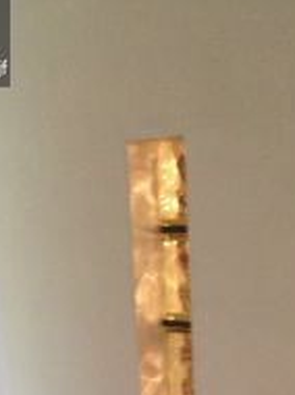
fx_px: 991
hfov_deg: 16.9
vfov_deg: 21.4
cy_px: 432
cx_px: 149
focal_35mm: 87
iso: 250
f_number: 2.4
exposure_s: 1/20
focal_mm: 4.12
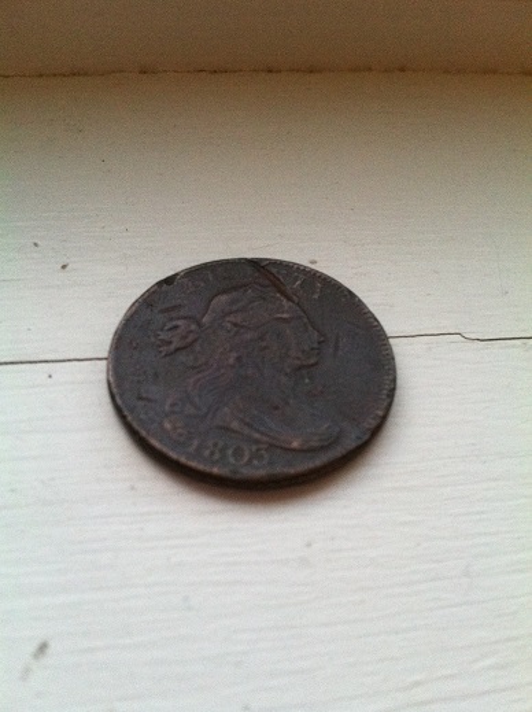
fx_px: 719
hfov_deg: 40.6
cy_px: 356
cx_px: 266
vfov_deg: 52.7
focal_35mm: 35
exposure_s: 1/15
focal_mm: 3.85
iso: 320
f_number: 2.8
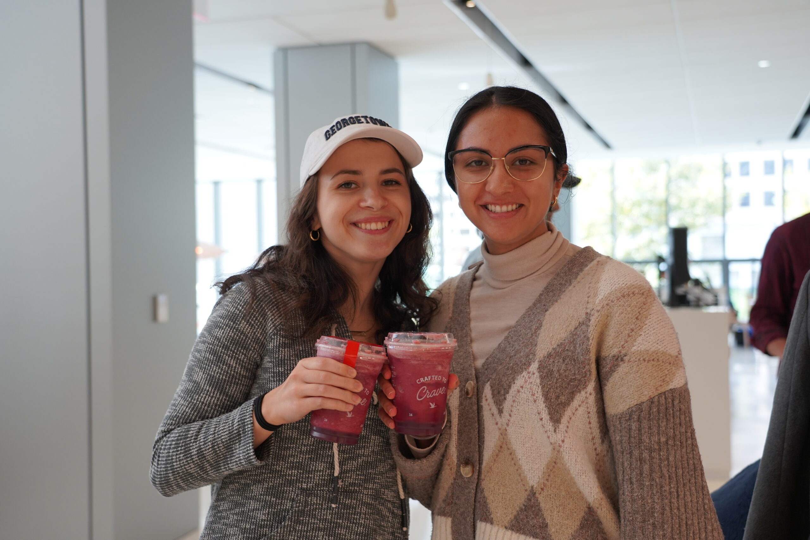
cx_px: 405
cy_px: 270
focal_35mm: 42
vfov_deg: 31.9
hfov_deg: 46.4
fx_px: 945
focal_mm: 42
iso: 800
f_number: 4
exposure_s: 1/160
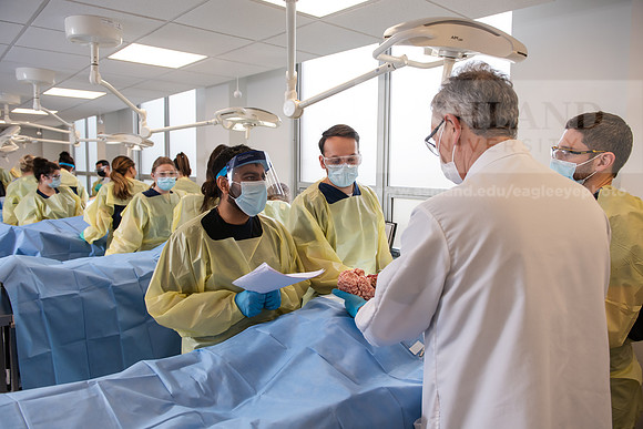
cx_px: 322
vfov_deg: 49.6
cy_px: 214
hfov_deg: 69.4
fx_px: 464
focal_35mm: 26
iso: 500
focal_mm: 26
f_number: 4.5
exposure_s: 1/200
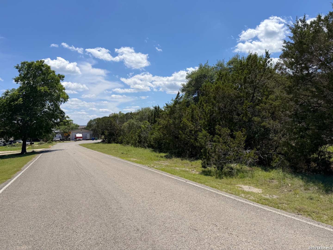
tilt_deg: -0.2
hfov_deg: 71.6
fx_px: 231
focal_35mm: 24
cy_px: 125
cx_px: 166
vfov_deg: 56.8
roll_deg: +1.3
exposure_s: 1/8130
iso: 80
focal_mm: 6.76
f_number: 1.78
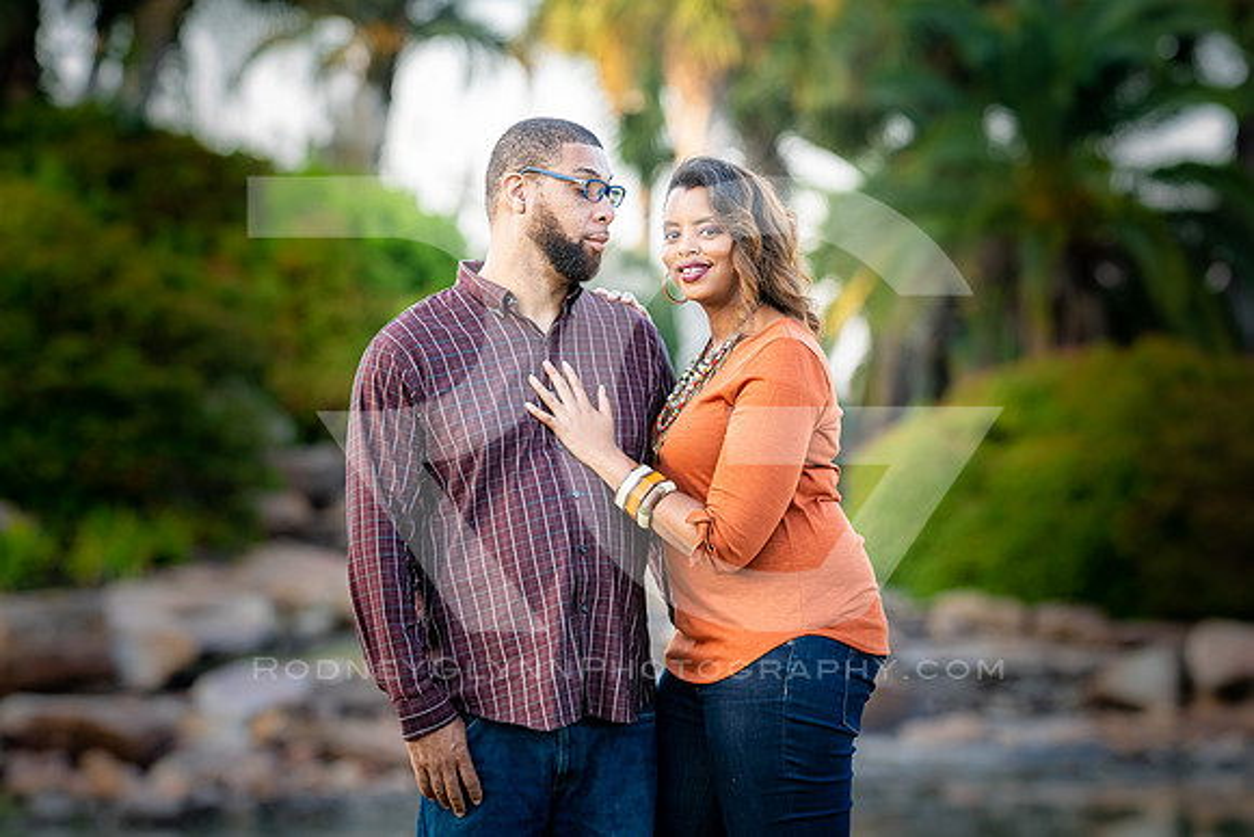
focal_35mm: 161
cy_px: 403
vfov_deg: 8.5
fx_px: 5607
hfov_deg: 12.8
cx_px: 747
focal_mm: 135
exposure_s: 1/250
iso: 320
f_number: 2.8
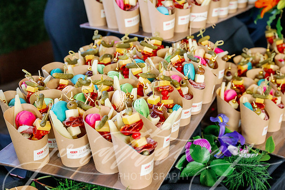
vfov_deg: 25.5
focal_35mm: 53
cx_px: 142
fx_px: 420
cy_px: 95
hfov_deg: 37.5
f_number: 4.5
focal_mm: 53
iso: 1250
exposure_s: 1/640
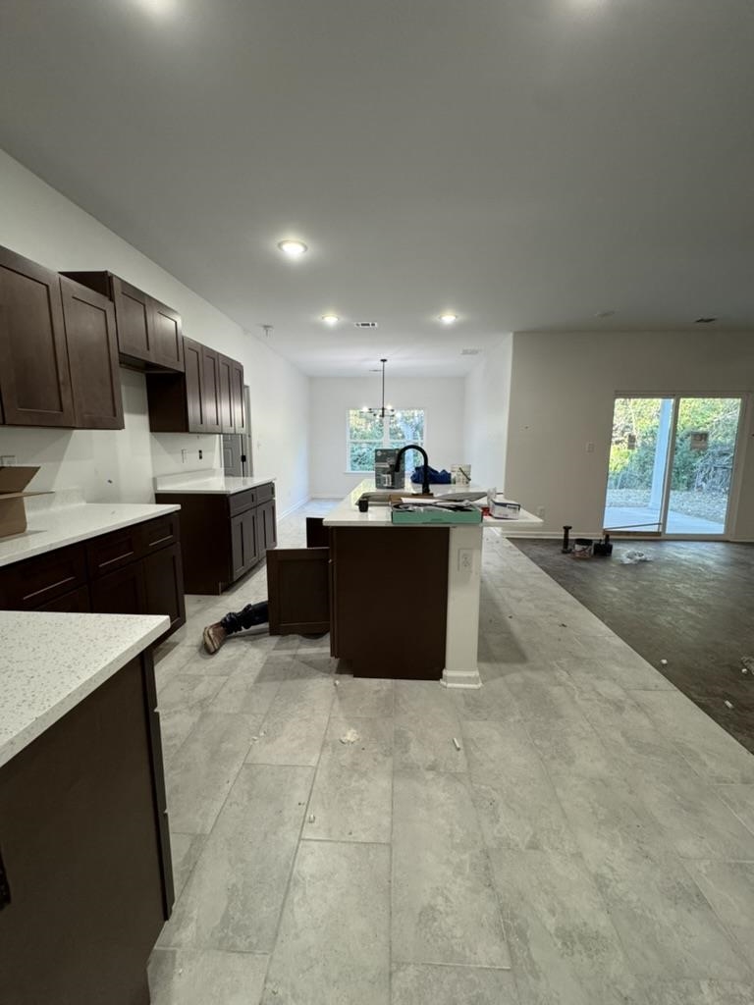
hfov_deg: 85.7
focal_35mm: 14
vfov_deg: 102.1
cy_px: 502
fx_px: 407
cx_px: 377
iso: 250
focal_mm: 2.22
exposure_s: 1/120
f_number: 2.2
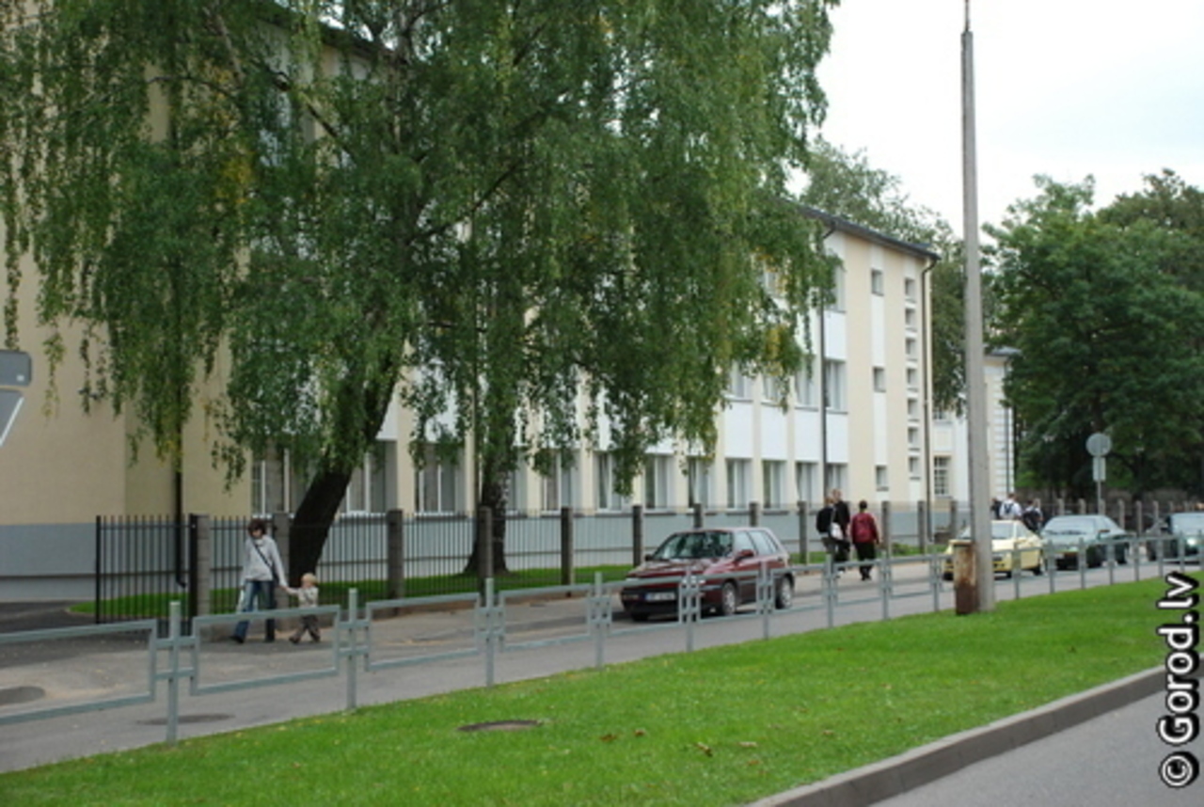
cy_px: 404
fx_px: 2010
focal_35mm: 60
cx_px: 602
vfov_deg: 22.7
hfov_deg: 33.3
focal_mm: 40
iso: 800
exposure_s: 1/500
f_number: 4.5
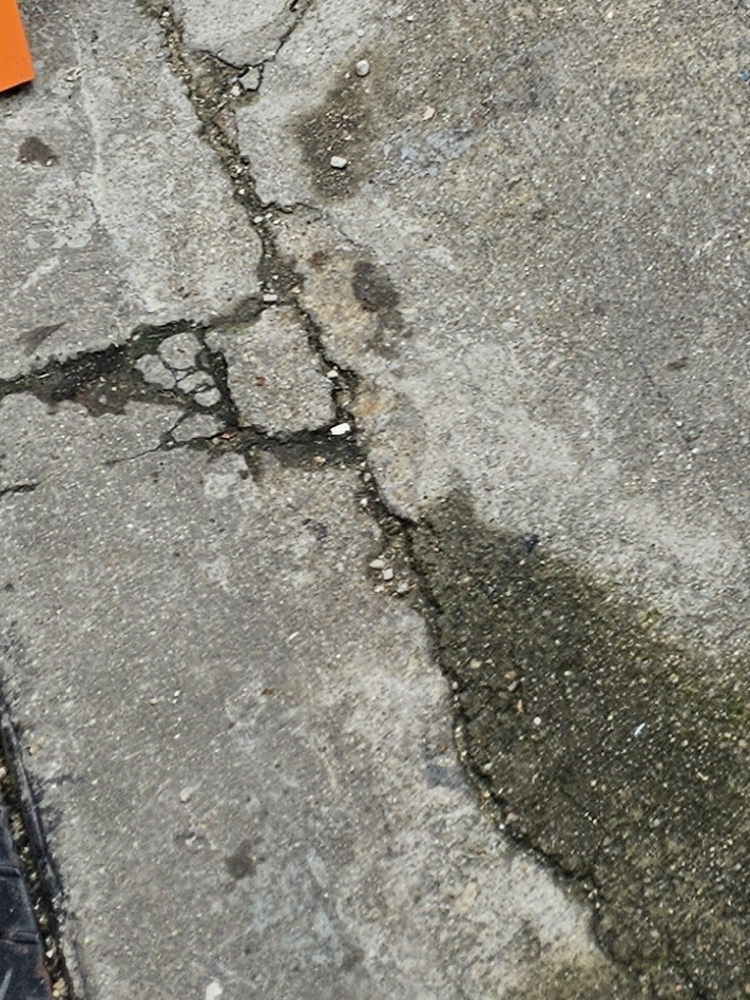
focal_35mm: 97
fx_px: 2802
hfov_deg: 14.7
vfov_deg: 16.2
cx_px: 916
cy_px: -940
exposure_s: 1/466
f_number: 1.8
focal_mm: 5.4
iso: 25
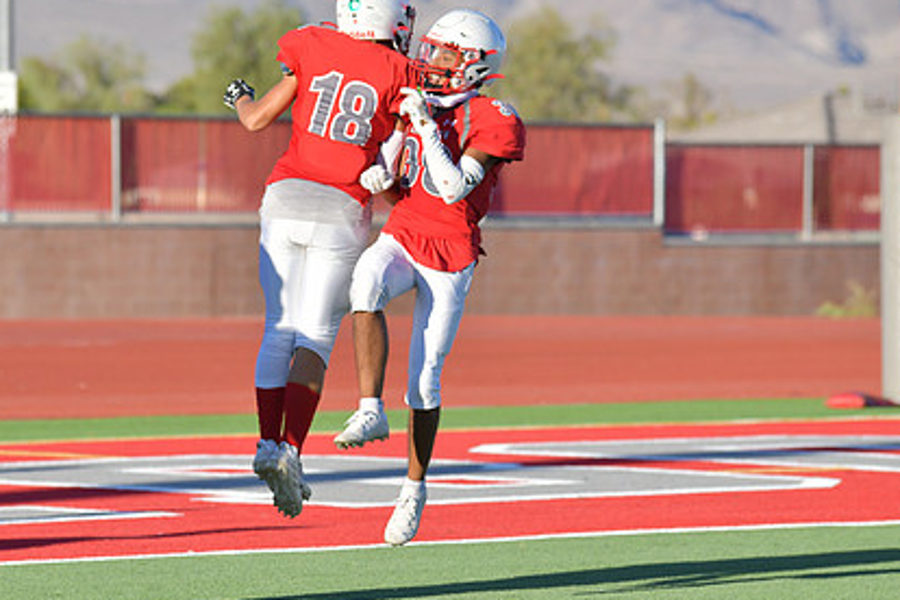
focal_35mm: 266
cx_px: 398
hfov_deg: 7.7
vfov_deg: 5.2
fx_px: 6649
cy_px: 321
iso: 640
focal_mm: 190
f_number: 5.6
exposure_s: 1/3200
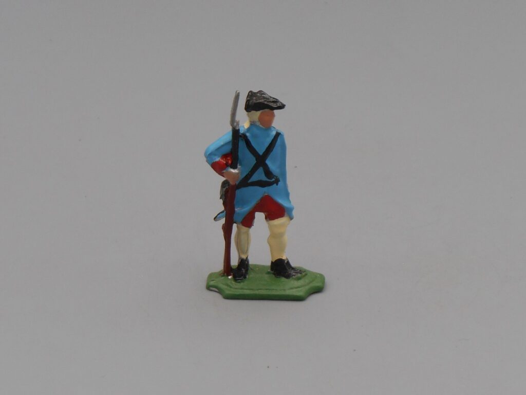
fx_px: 1596
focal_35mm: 105
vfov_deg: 14.1
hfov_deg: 18.7
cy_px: 198
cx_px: 263
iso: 80
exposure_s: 1/80
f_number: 5.1
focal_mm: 18.8
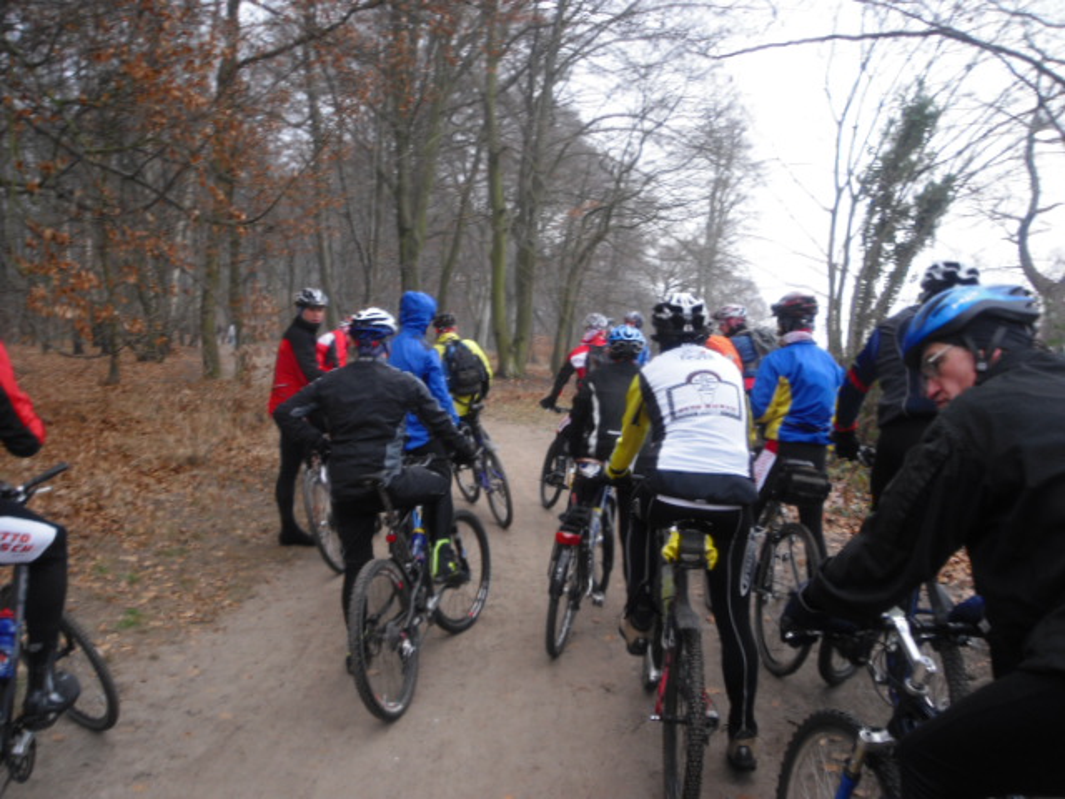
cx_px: 532
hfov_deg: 63.4
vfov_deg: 49.7
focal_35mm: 28
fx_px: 861
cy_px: 400
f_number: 2.6
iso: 100
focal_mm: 4.65
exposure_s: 1/80
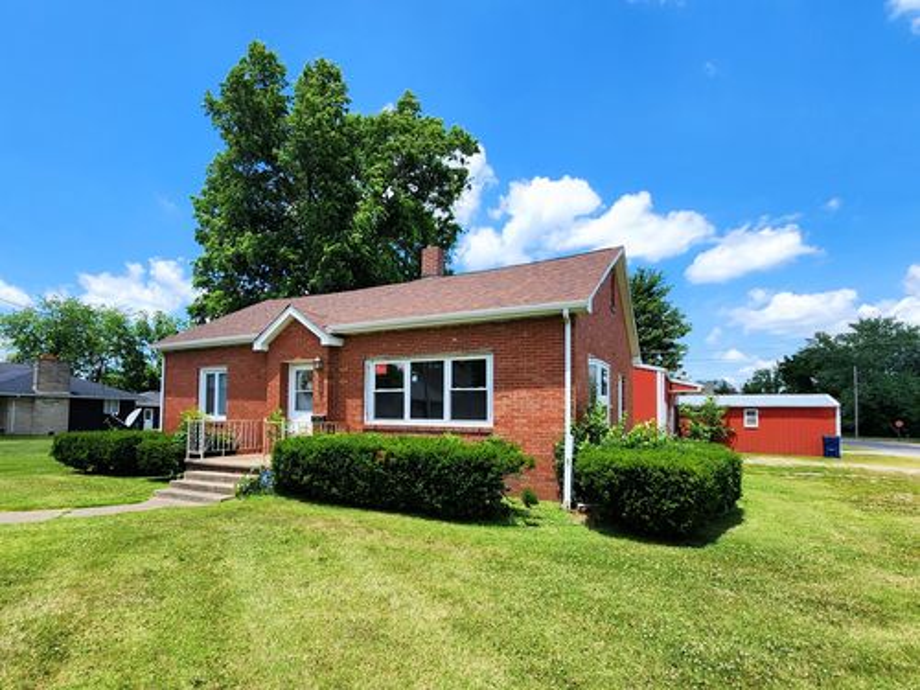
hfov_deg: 106.2
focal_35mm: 13
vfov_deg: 89.9
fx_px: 346
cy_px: 345
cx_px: 460
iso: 50
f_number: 2.2
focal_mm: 2.2
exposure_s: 1/1571
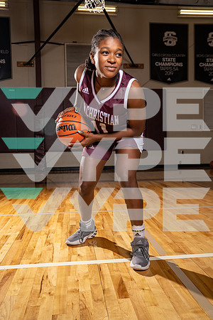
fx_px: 293
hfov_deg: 40.0
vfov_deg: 57.2
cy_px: 160
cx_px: 106
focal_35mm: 33
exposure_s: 1/250
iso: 200
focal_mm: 33
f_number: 5.6
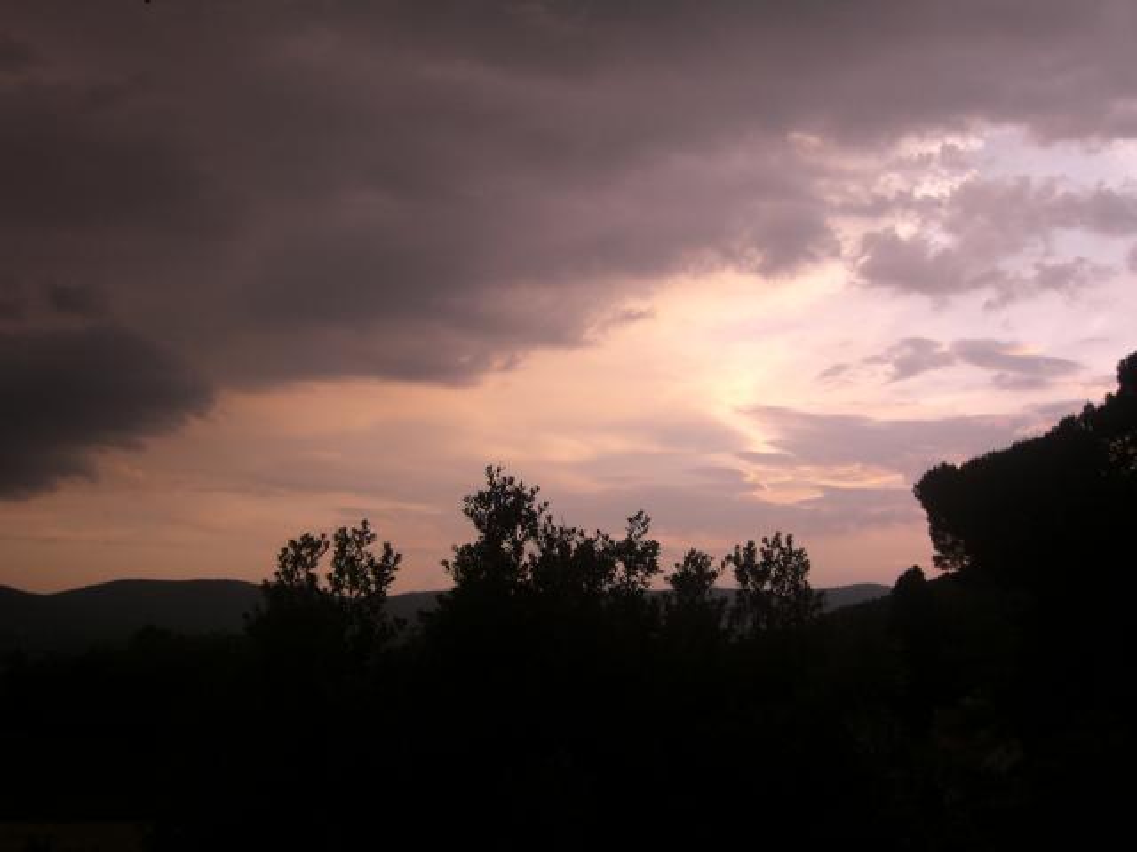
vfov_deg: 37.7
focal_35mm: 38
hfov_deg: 49.0
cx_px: 568
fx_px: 1248
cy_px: 426
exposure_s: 1/200
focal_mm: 7.9
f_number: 4
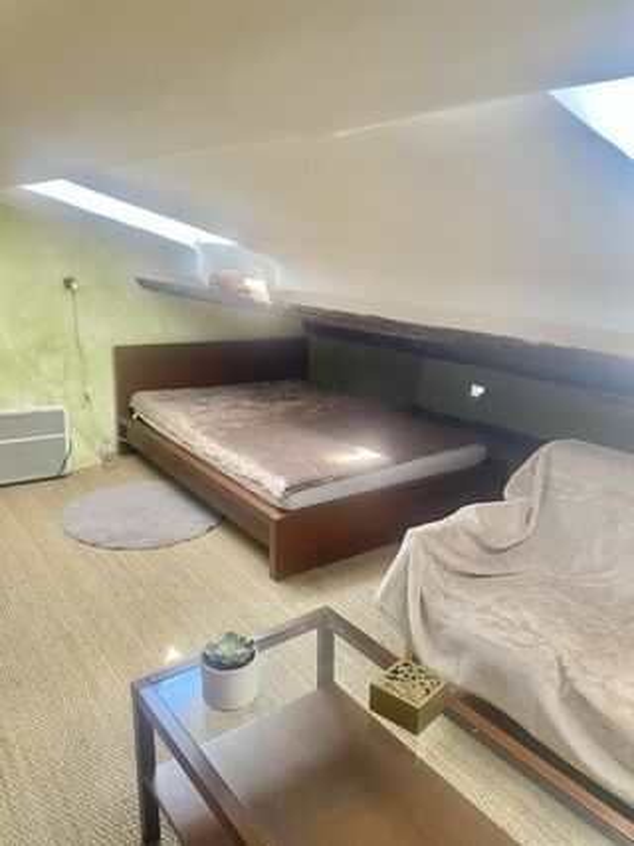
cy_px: 423
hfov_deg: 53.0
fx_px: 635
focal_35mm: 26
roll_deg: -0.8
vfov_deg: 67.3
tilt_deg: -14.2
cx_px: 317
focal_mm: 4.25
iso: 125
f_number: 1.8
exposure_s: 1/62
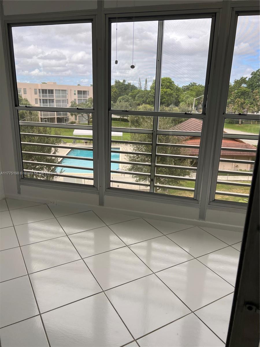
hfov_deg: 53.1
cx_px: 130
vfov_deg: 67.3
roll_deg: -2.2
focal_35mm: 26
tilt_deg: -15.5
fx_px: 260
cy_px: 174
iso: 50
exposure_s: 1/319
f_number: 1.5
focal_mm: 5.7
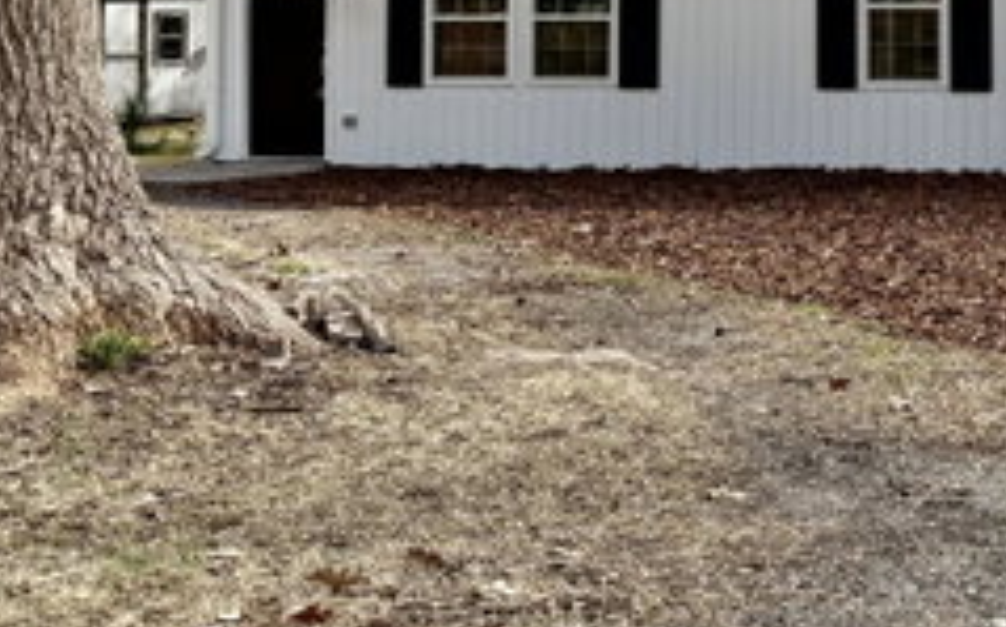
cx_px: 1113
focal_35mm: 68
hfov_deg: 27.6
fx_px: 1863
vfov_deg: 18.3
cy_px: -93
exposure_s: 1/3953
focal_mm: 6.76
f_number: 1.78
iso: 100
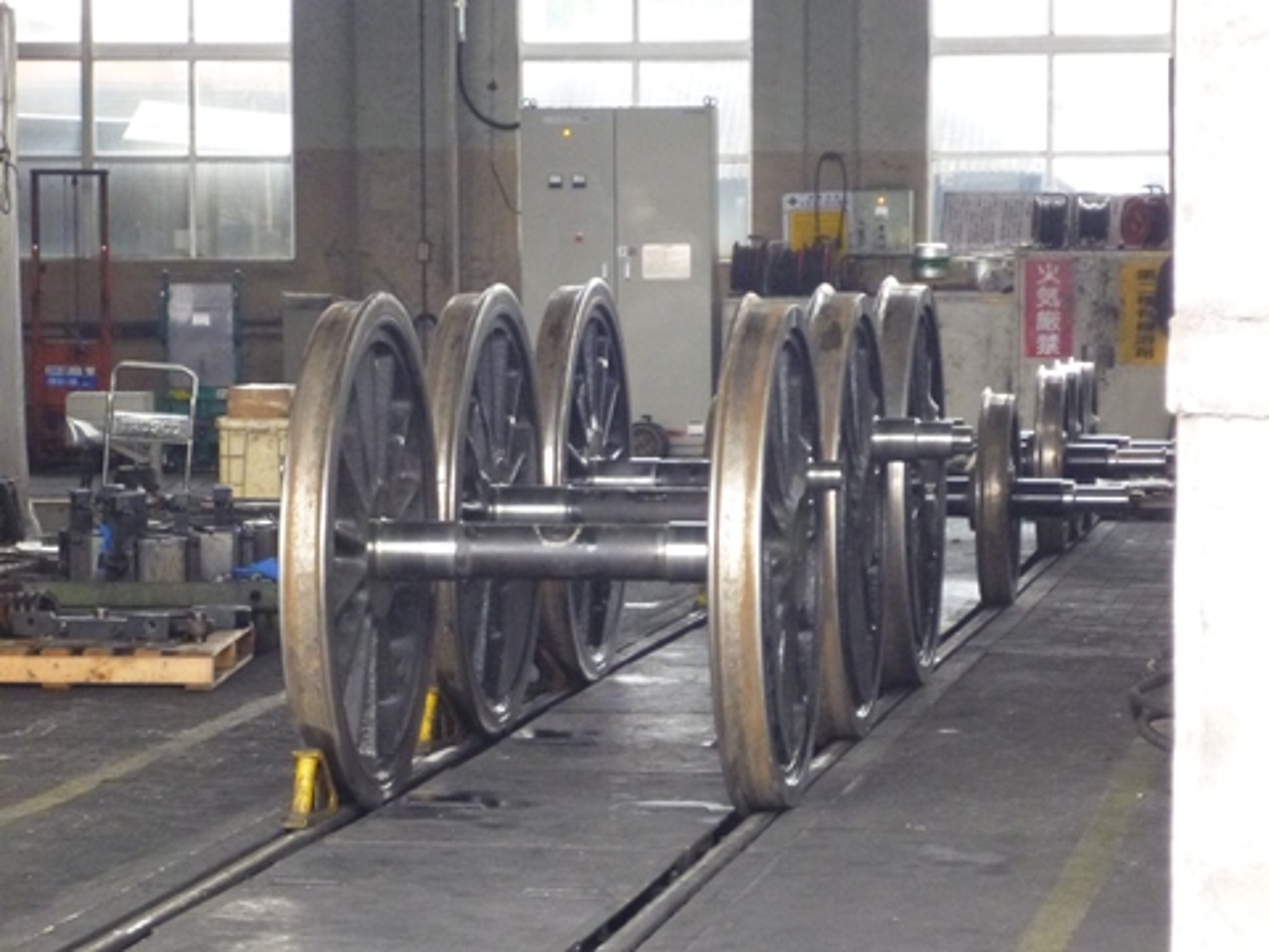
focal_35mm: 128
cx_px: 634
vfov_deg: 11.6
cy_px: 476
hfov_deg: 15.4
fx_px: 4692
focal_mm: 22.8
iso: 800
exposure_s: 1/8
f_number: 5.9
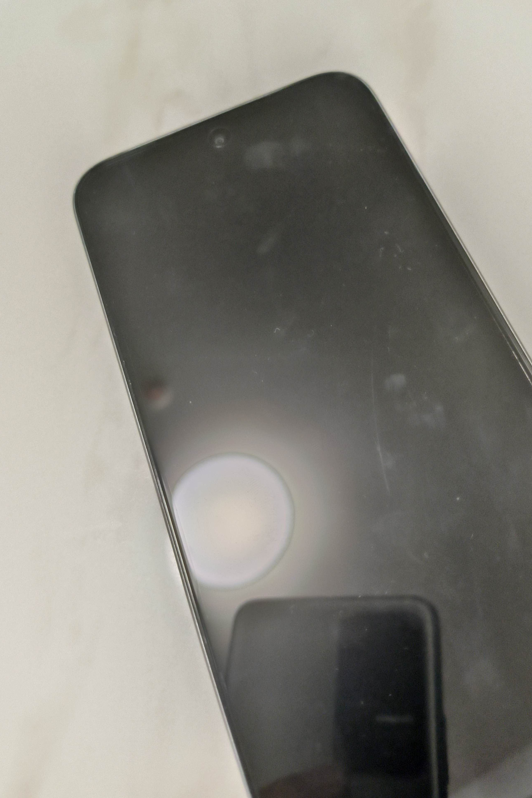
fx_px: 598
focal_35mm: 27
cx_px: 270
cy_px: 391
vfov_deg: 67.4
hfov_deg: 47.9
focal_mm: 4.71
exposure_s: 1/50
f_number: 1.79
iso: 784
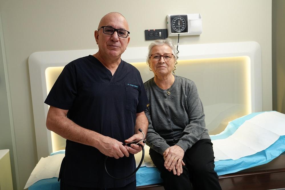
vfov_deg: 37.9
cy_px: 95
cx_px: 142
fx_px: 277
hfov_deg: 54.4
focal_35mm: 35
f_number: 4.5
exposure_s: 1/60
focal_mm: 35
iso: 1250
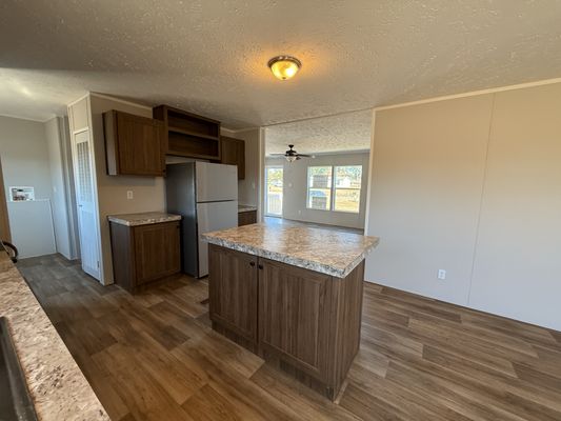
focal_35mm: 14
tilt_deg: -5.9
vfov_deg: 85.7
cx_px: 280
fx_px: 227
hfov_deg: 102.1
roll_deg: -1.4
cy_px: 210
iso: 200
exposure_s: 1/120
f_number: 2.2
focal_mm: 2.22
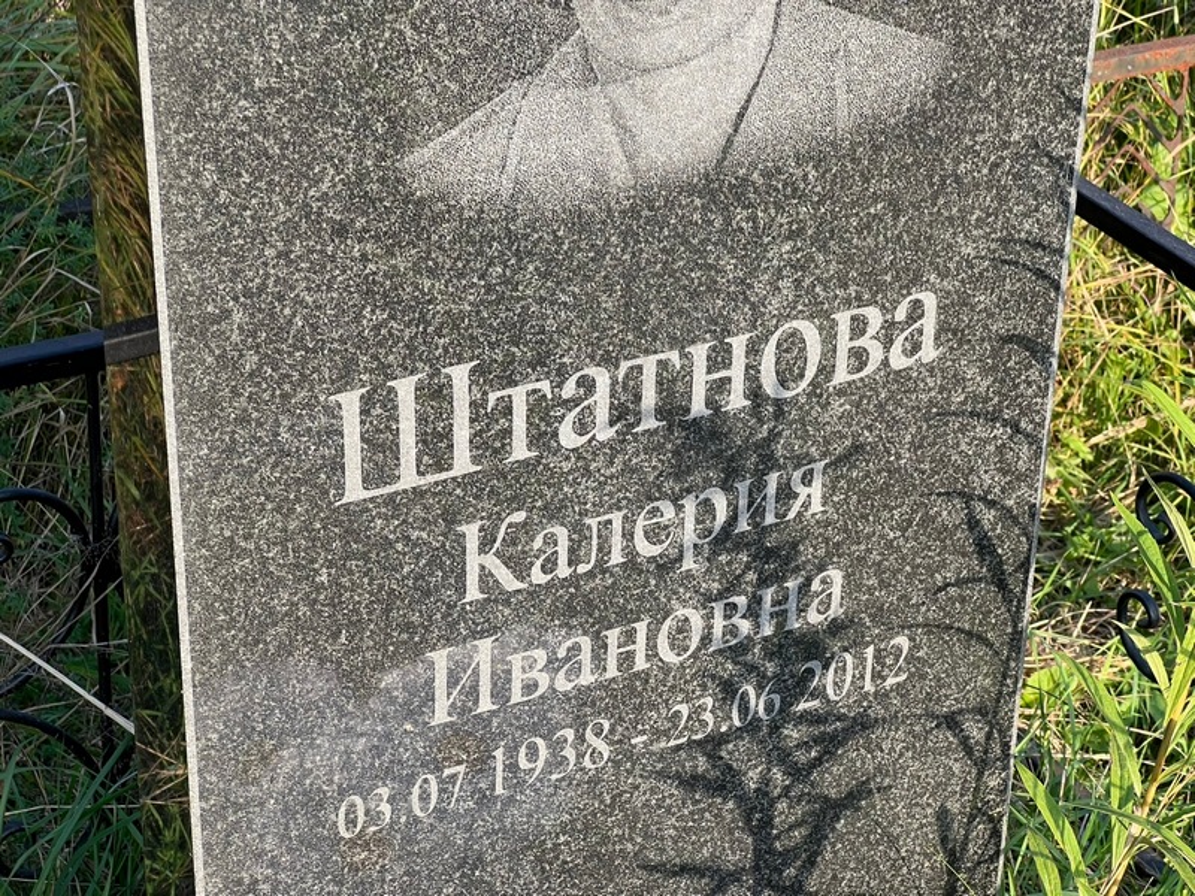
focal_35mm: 77
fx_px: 2658
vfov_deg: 19.1
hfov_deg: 25.3
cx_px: 598
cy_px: 448
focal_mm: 9
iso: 32
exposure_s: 1/106
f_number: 2.8
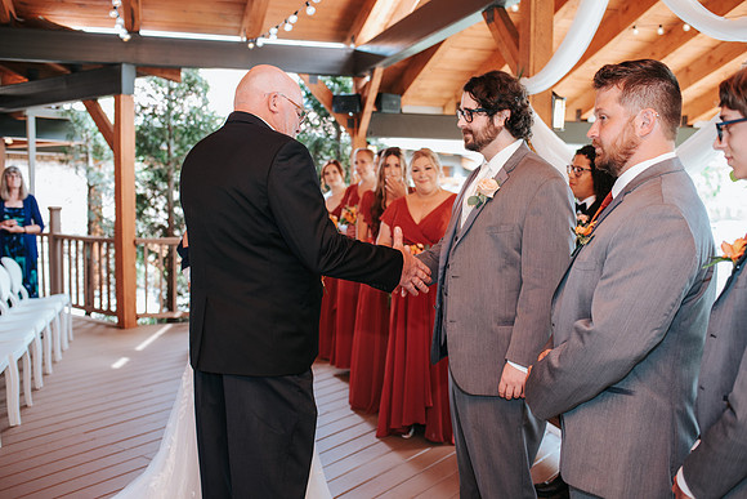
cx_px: 374
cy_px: 250
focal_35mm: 35
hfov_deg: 54.3
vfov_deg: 37.8
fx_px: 729
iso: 800
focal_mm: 35
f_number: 3.2
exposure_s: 1/125
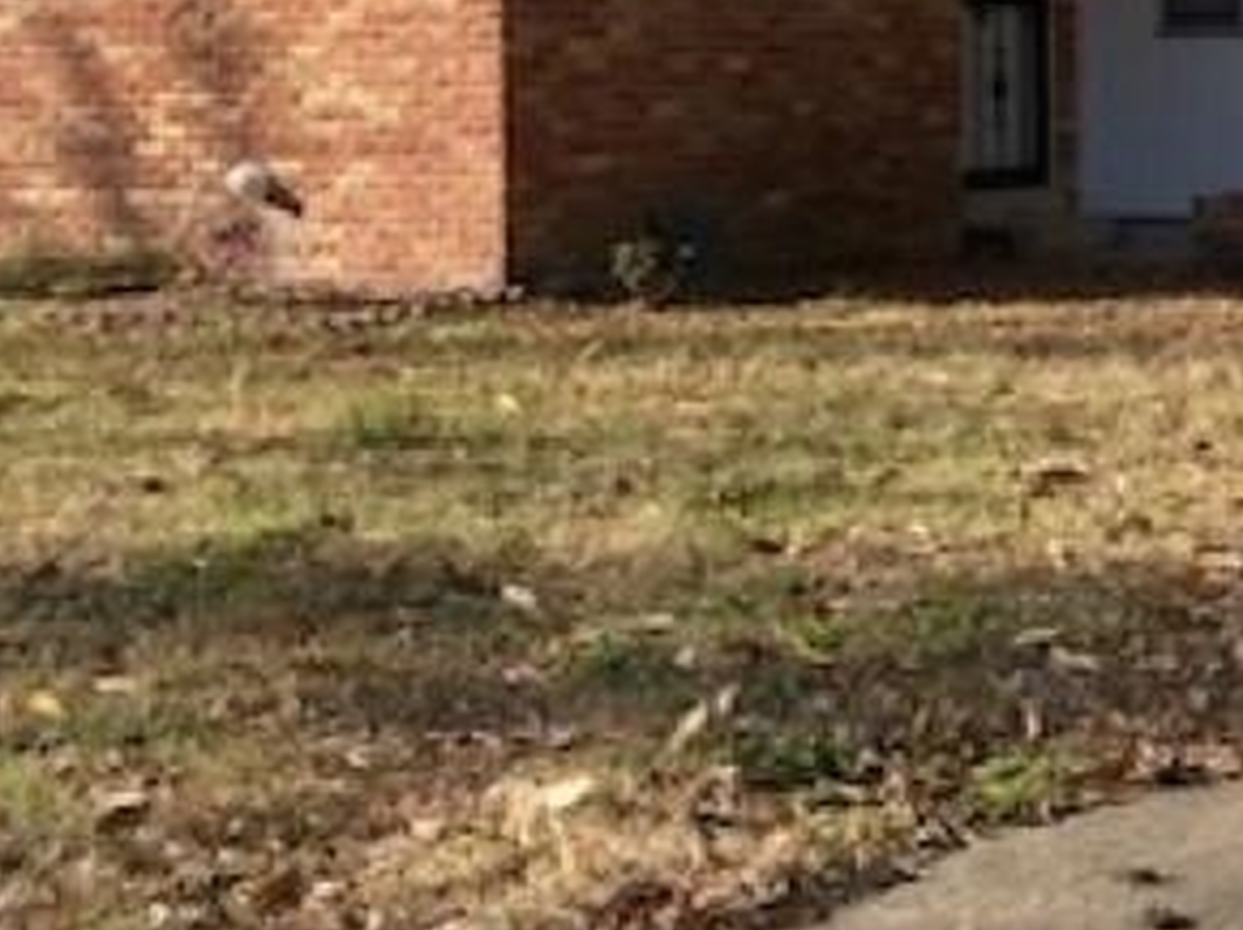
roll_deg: +0.6
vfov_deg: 14.8
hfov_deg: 19.0
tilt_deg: -0.9
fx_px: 3552
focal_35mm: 99
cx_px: 1393
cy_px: 150
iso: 20
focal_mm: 3.99
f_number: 1.8
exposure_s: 1/615
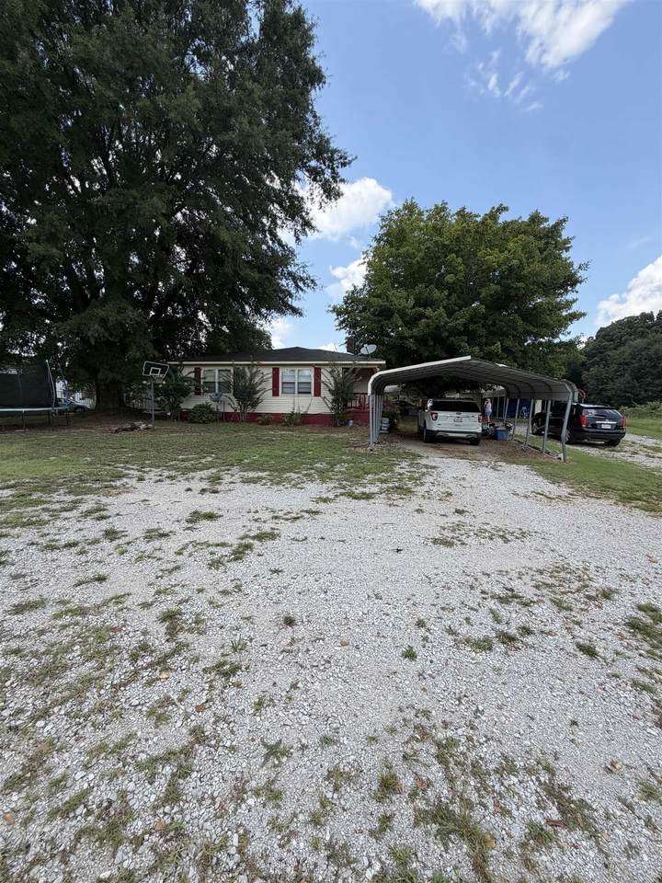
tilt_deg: -5.1
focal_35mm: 14
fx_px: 357
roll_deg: -2.4
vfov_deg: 102.1
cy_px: 442
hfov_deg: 85.7
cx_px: 331
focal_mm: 2.22
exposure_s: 1/686
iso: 40
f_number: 2.2
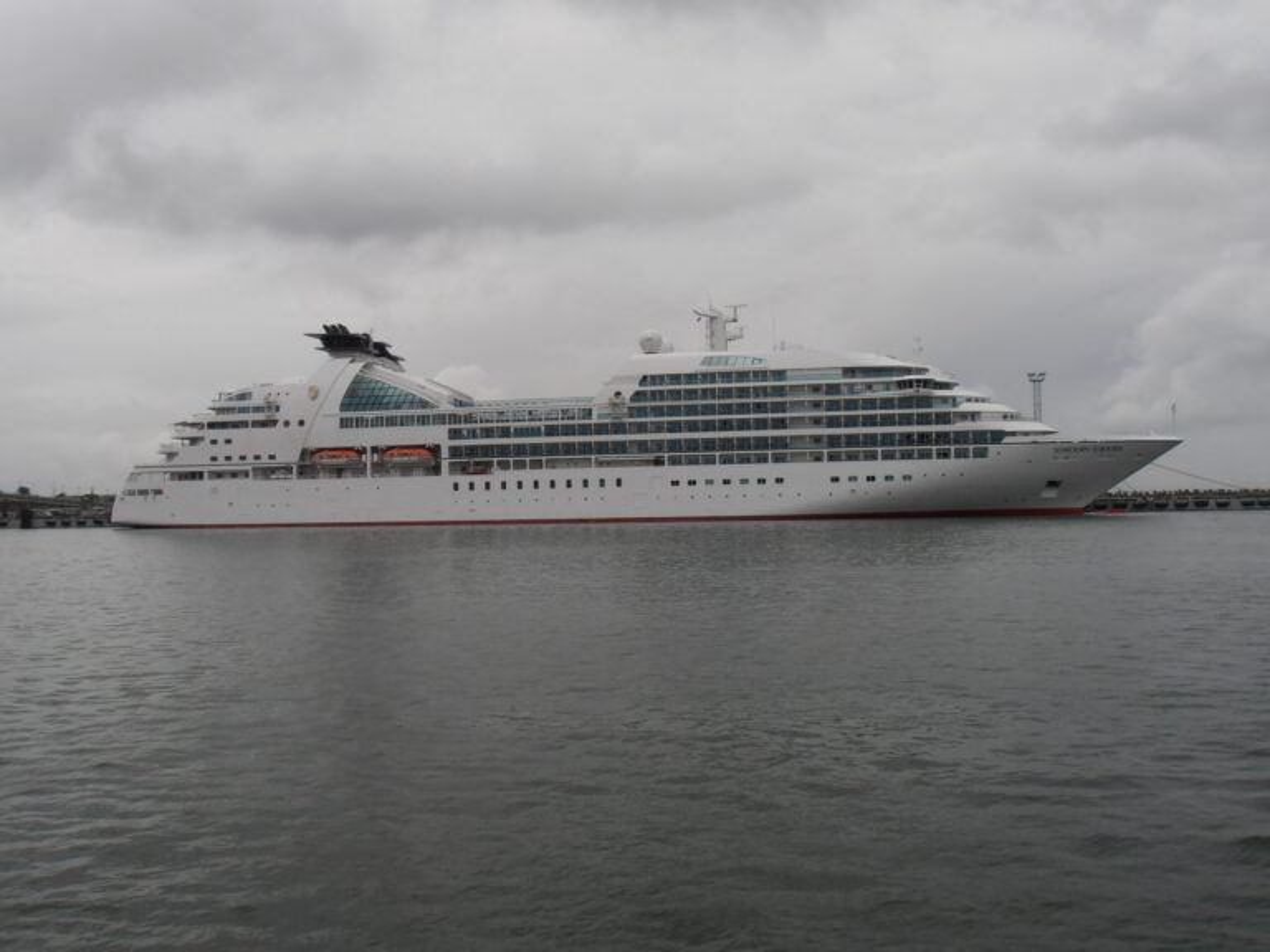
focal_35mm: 37
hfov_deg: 50.1
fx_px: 1357
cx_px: 635
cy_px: 476
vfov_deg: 38.7
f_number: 3.9
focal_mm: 6.61
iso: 80
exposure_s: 1/1250
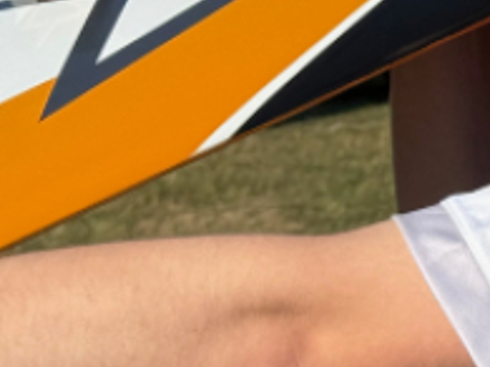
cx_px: 854
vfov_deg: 7.0
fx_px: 2957
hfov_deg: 9.1
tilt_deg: +0.0
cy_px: -170
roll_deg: -0.1
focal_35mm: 209
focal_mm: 6.76
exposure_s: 1/7143
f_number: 1.78
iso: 80
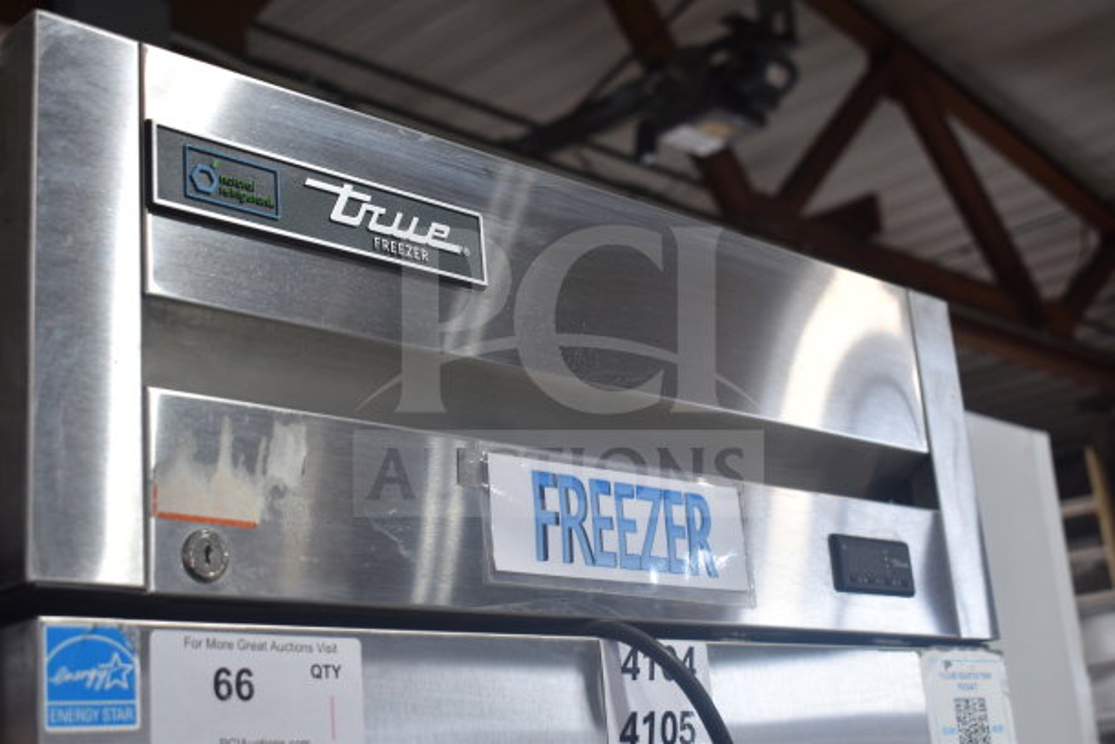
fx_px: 1580
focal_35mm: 51
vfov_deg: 26.5
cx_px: 558
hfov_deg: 38.9
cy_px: 372
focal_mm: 34
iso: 220
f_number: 4.5
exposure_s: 1/50
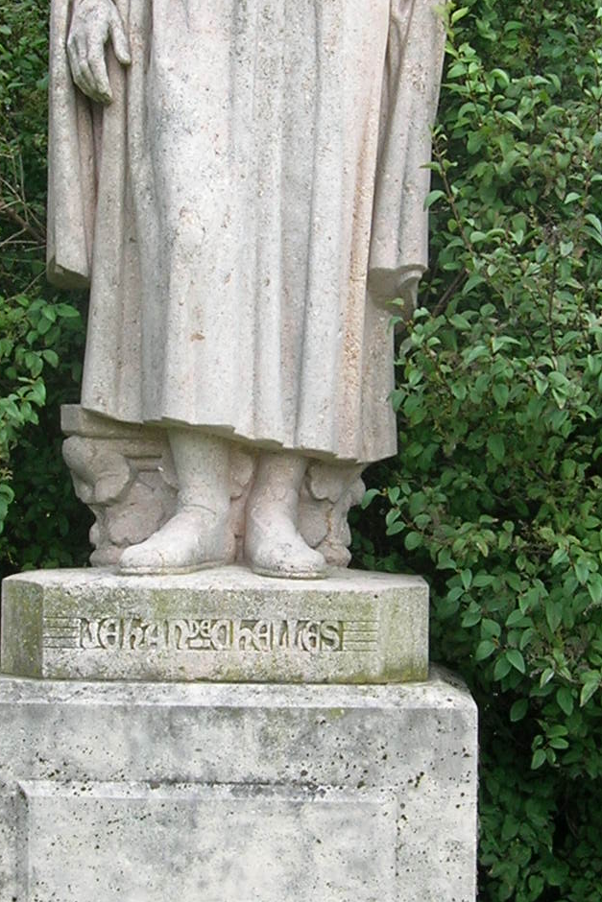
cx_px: 301
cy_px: 450
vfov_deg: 23.6
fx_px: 2156
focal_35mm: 86
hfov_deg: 15.9
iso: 50
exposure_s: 1/87.1
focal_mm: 5.7
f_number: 4.9
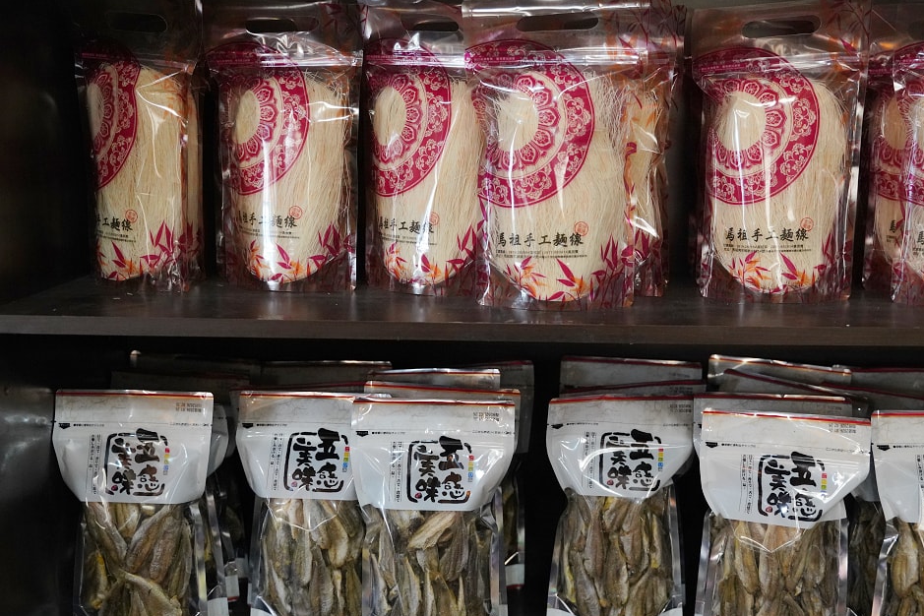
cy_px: 329
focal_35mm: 46
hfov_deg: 42.5
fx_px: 1181
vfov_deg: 29.2
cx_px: 559
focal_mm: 36
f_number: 2.8
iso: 4000
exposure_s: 1/160
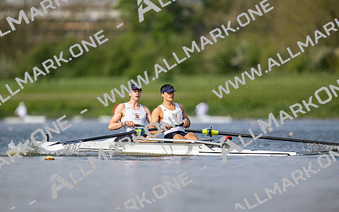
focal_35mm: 614
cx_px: 170
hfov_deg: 3.4
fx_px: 5672
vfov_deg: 2.1
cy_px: 108
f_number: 4
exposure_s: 1/2500
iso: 250
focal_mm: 600
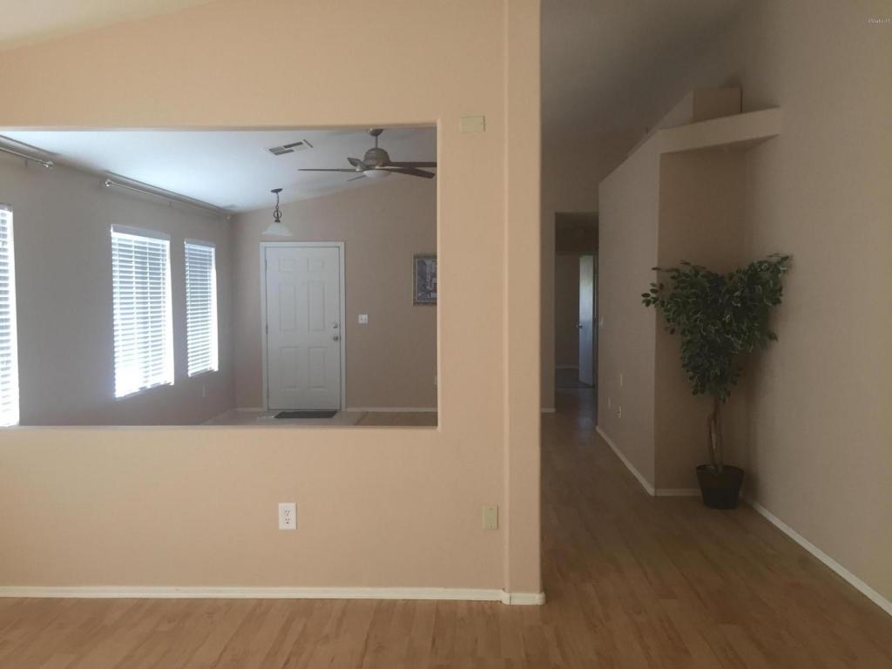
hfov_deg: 61.7
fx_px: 747
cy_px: 334
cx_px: 446
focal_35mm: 29
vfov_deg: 48.2
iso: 64
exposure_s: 1/30
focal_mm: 4.15
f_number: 2.2
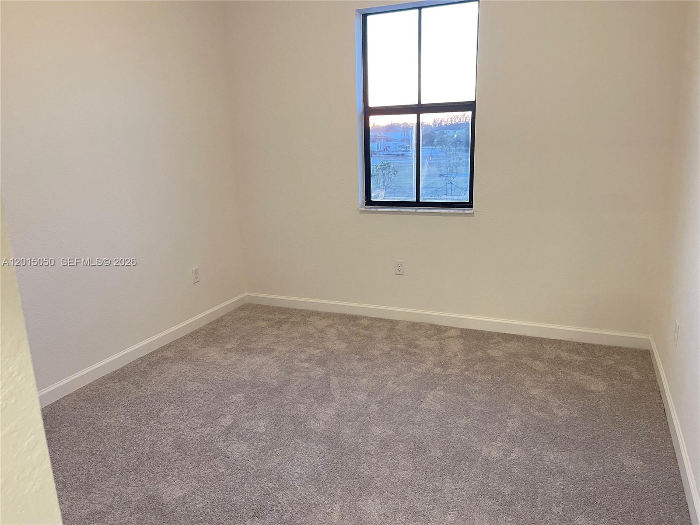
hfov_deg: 69.4
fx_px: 506
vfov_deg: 54.9
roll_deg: +1.8
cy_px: 262
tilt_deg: -14.5
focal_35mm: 25
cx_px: 350
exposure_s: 1/60
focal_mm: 5.1
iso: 250
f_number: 1.6
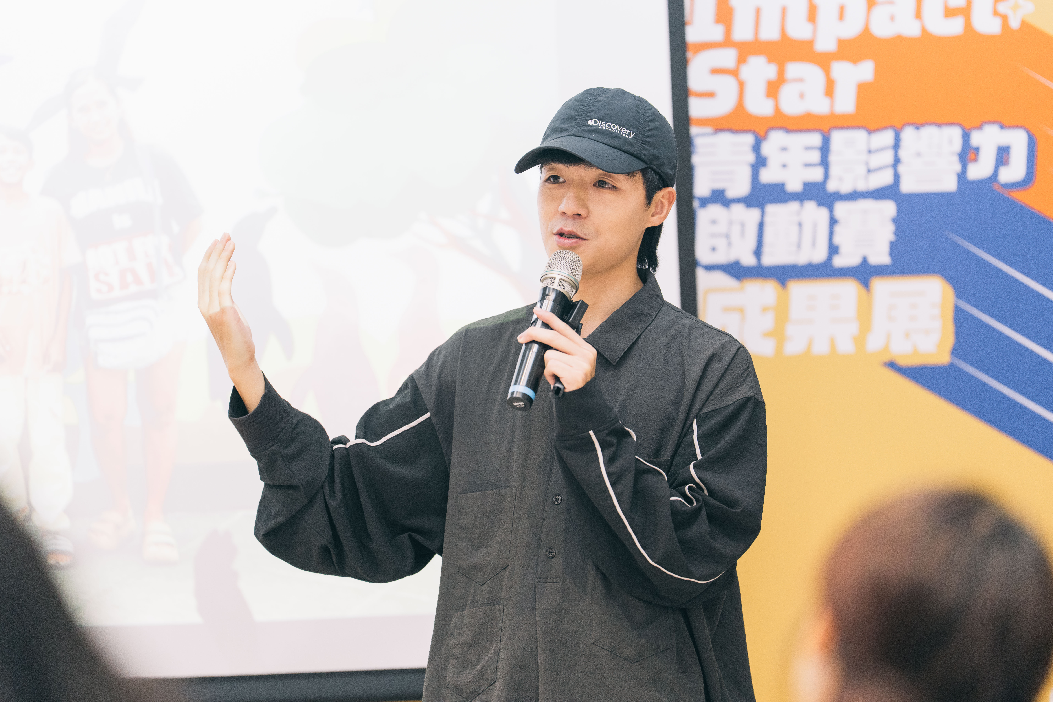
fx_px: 5850
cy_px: 351
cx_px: 526
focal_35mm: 200
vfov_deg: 6.9
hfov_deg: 10.3
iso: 1250
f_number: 2.8
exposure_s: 1/320
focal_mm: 200
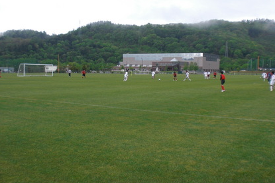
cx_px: 138
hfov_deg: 48.4
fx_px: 306
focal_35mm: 40
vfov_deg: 33.4
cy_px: 80
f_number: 3.1
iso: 64
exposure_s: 1/200
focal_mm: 6.3
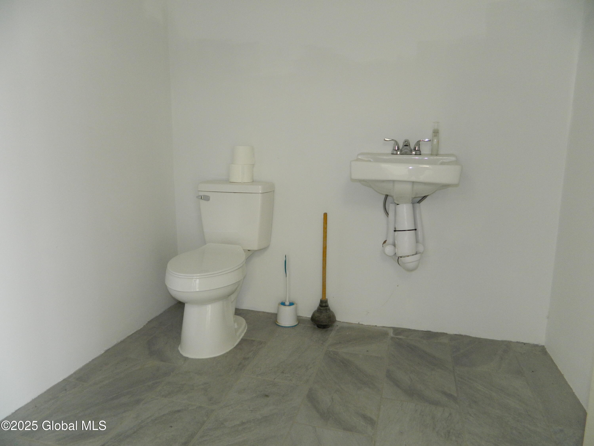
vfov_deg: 54.9
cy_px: 223
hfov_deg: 69.4
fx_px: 429
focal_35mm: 25
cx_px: 297
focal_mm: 4.5
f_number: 3.1
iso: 200
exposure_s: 1/30
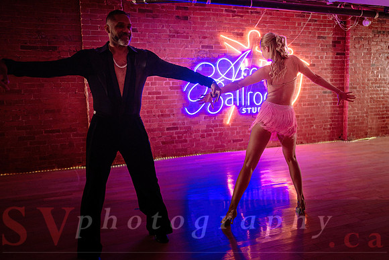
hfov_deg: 52.2
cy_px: 133
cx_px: 251
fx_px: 390
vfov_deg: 36.8
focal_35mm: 36
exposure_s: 1/250
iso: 2500
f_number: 1.4
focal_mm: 28
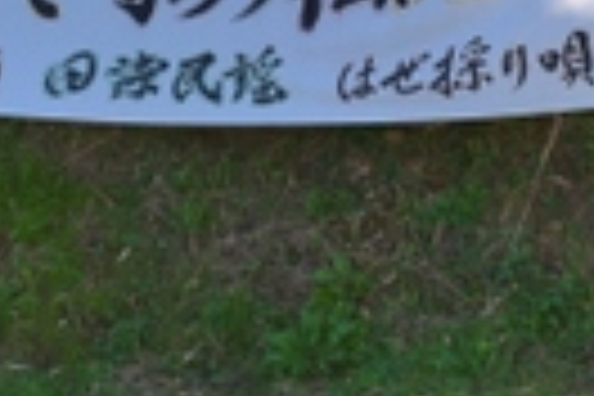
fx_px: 2409
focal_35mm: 146
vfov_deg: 9.2
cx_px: 418
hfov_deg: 14.0
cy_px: -146
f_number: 6.3
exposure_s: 1/160
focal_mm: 20
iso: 100
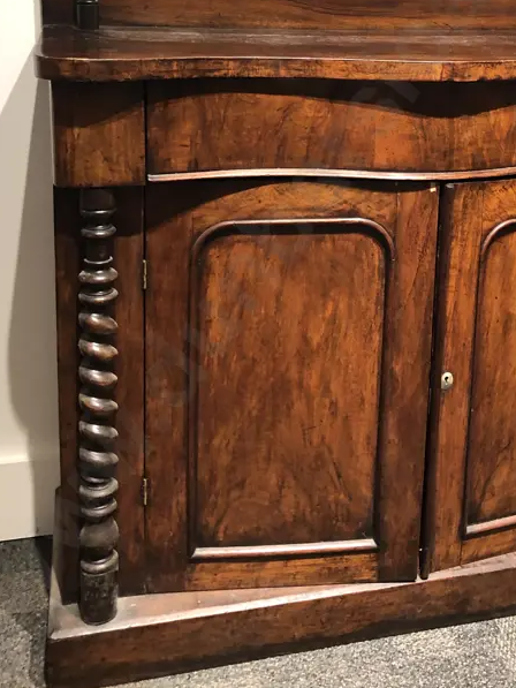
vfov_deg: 38.2
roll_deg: -2.5
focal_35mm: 48
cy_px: 139
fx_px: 954
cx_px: 352
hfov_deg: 30.0
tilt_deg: -10.9
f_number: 1.8
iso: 80
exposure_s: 1/17
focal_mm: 3.99
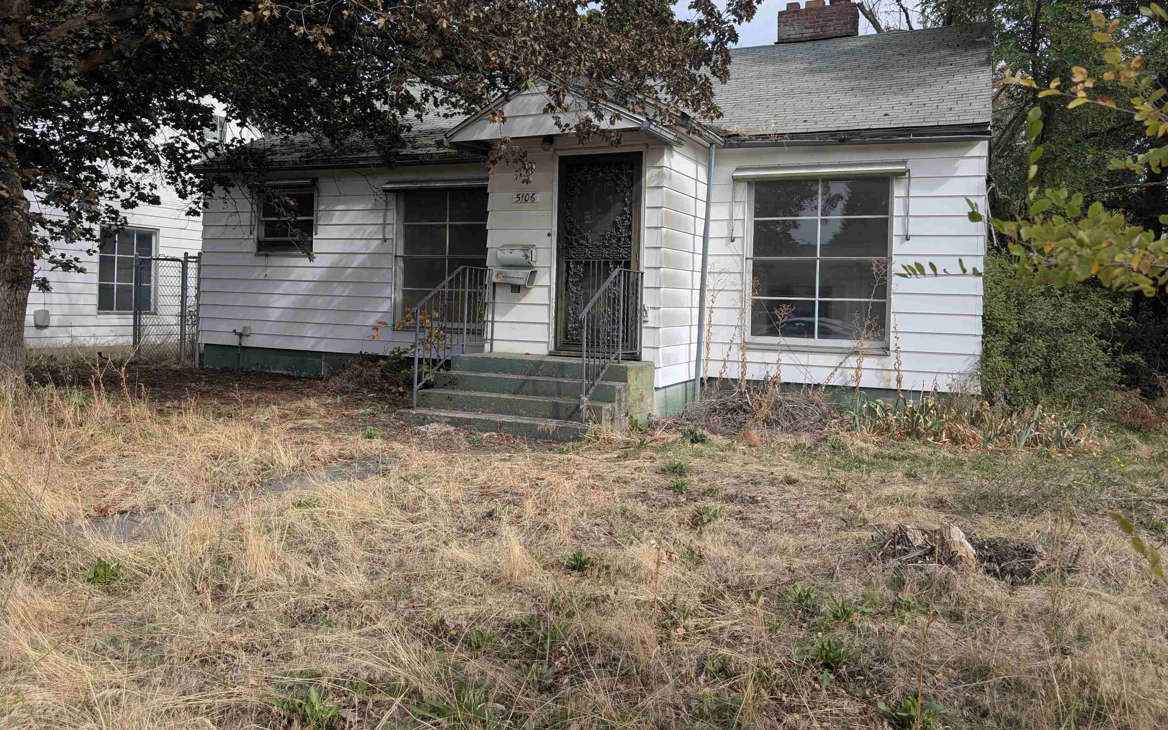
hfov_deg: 70.4
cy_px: 301
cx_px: 594
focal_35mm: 26
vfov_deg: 47.4
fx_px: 828
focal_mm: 6.9
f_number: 1.68
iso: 23
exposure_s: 1/1232
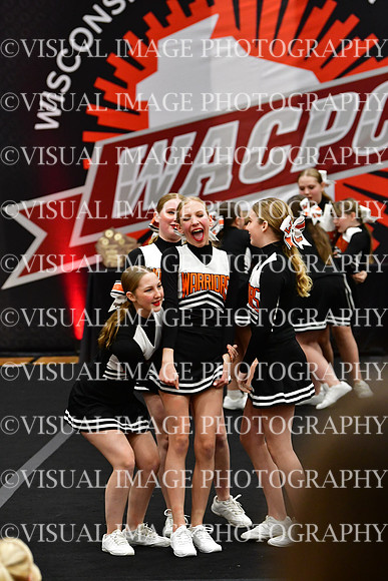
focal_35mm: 195
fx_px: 3150
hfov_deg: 7.0
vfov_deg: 10.5
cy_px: 290
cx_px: 194
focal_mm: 130
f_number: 3.5
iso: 4000
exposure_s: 1/500
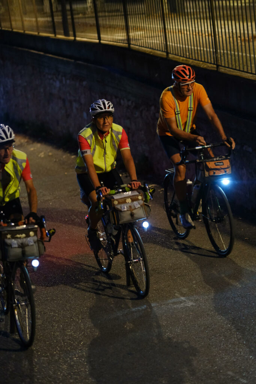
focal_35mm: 84
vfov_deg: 24.2
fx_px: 896
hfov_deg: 16.3
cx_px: 128
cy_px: 192
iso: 2500
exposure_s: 1/160
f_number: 1.4
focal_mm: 56
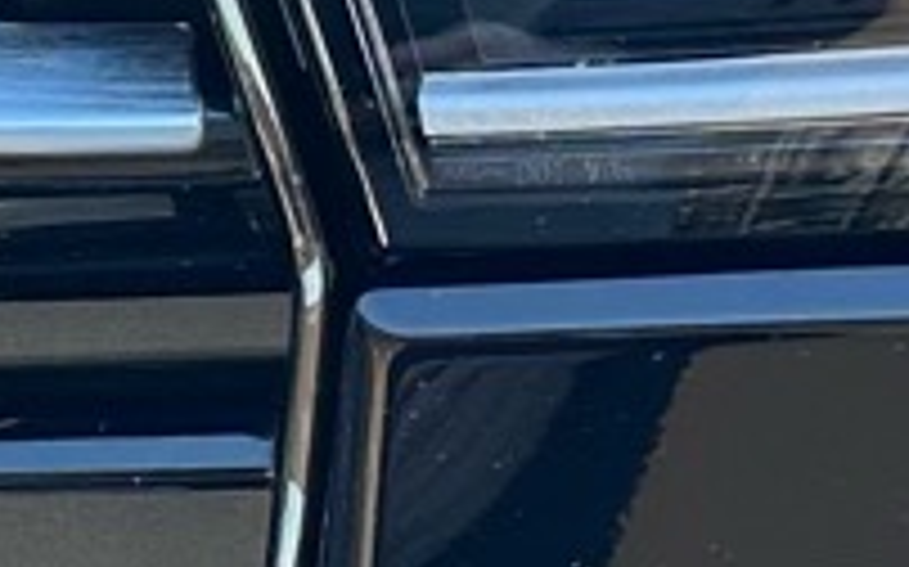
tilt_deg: -19.0
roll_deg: +0.3
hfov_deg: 10.0
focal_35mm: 202
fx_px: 5001
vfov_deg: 6.5
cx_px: -522
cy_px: 360
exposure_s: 1/399
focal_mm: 6.86
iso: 125
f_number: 1.78
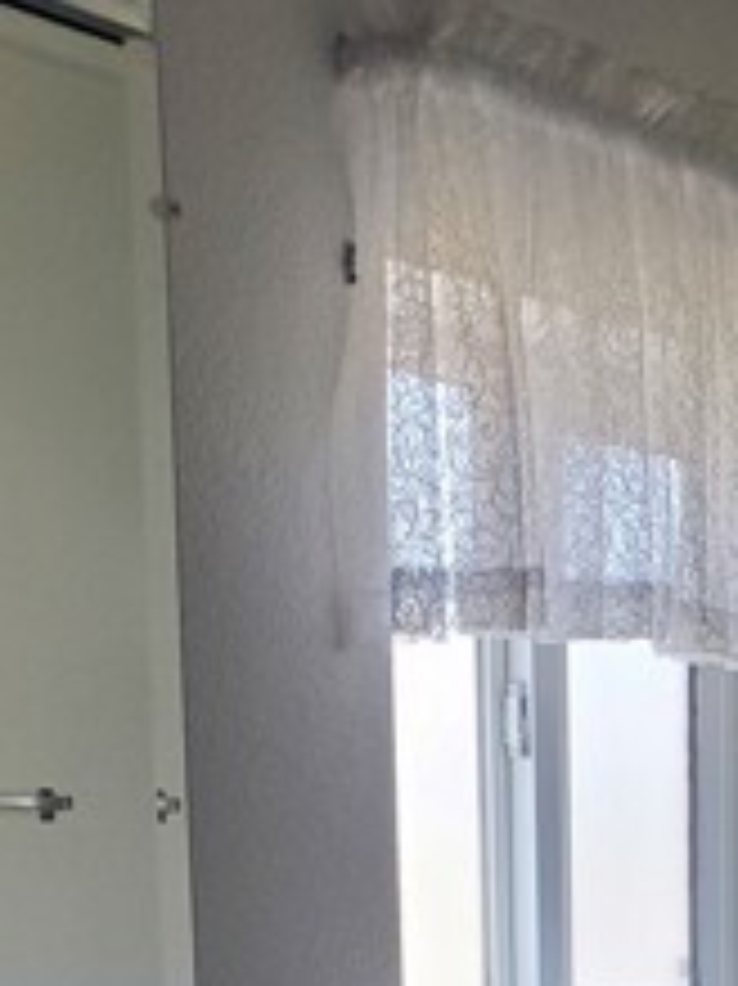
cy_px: 1292
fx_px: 2162
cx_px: 747
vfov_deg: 22.8
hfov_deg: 18.8
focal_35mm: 76
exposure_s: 1/109
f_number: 2.4
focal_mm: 4.3
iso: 200
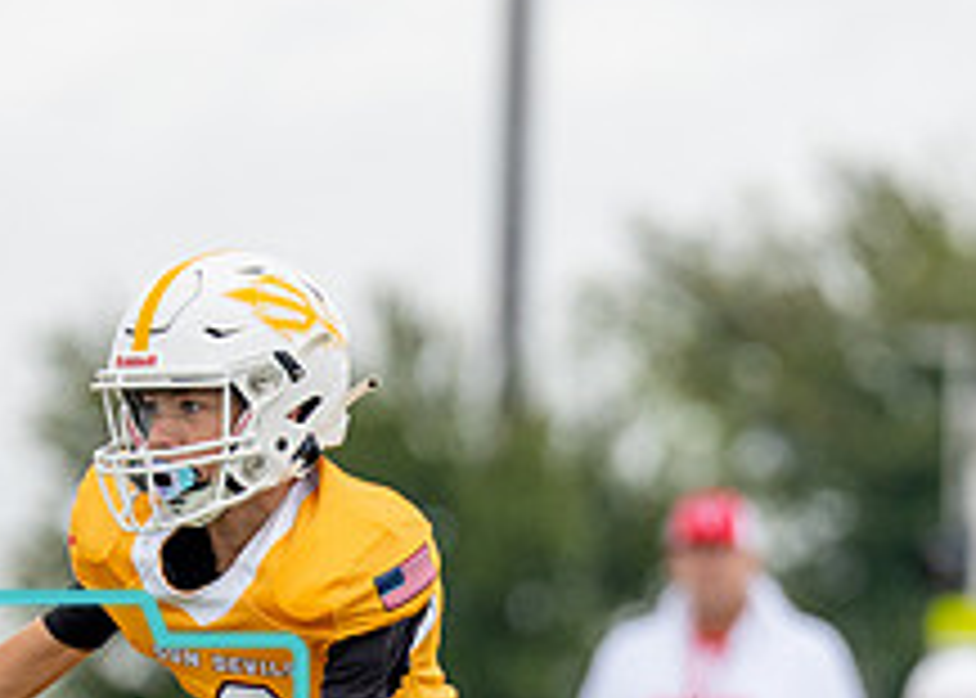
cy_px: 819
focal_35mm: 863
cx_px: 686
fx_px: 23922
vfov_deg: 1.7
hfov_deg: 2.3
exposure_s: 1/2000
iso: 500
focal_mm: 200
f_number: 2.8
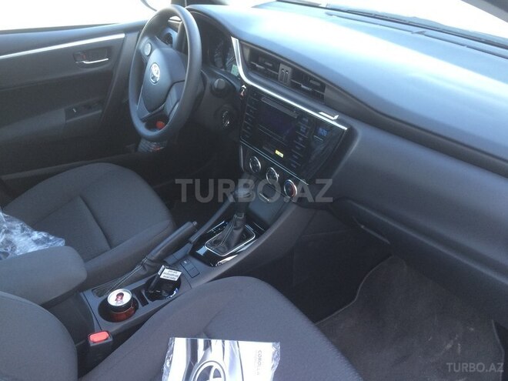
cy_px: 190
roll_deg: +0.8
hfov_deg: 61.7
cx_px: 254
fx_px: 426
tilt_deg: -35.0
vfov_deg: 48.2
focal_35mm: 29
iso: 40
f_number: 2.2
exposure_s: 1/33
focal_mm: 4.15
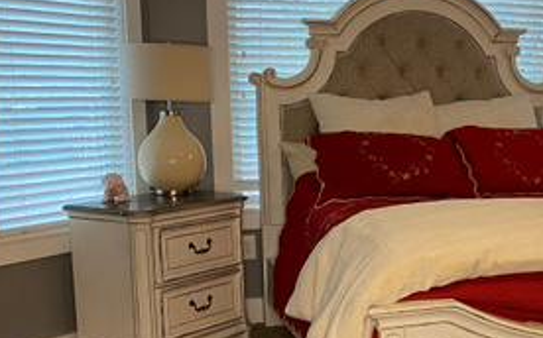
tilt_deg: -10.8
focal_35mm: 64
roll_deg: -1.6
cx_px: 545
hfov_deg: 29.8
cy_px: 255
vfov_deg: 20.1
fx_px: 946
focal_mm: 4.25
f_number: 1.8
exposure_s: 1/60
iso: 125
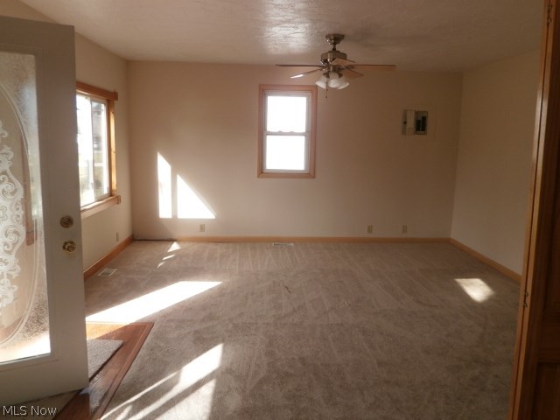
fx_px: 421
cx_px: 280
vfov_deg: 53.1
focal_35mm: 26
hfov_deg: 67.3
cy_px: 210
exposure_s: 1/200
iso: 100
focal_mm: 4.7
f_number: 2.8
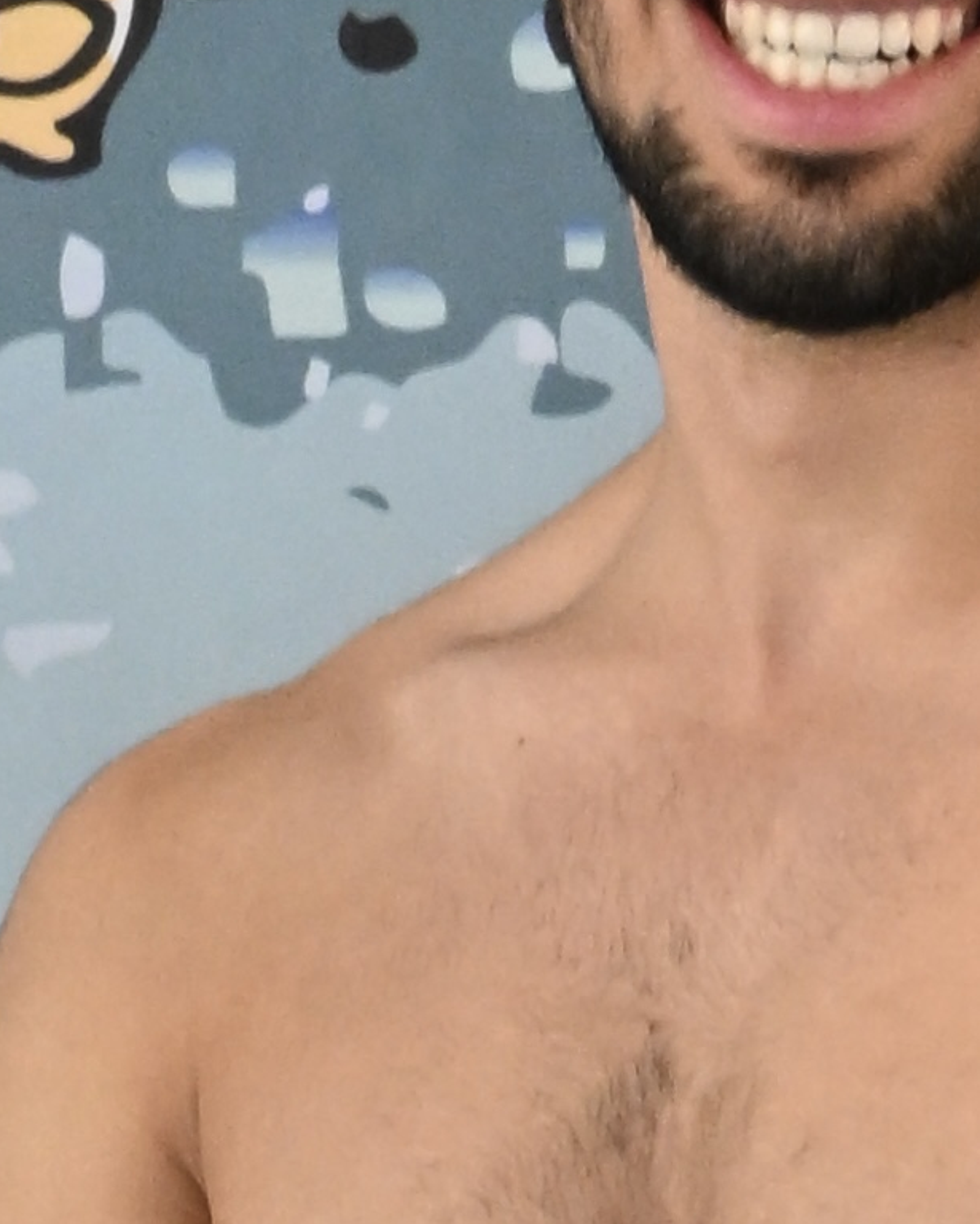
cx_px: 879
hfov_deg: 2.0
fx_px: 28625
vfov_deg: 2.4
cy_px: 543
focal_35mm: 790
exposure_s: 1/60
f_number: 6.3
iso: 1600
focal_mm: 140
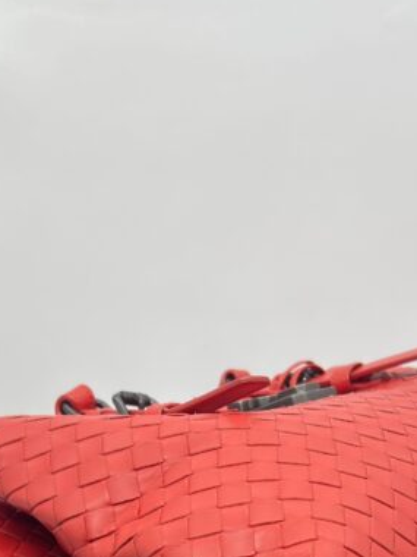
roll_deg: +0.4
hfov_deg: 21.0
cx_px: 262
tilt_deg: -26.0
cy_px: 614
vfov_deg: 25.7
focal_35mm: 70
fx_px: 1124
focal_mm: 5.7
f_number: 1.5
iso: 32
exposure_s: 1/100
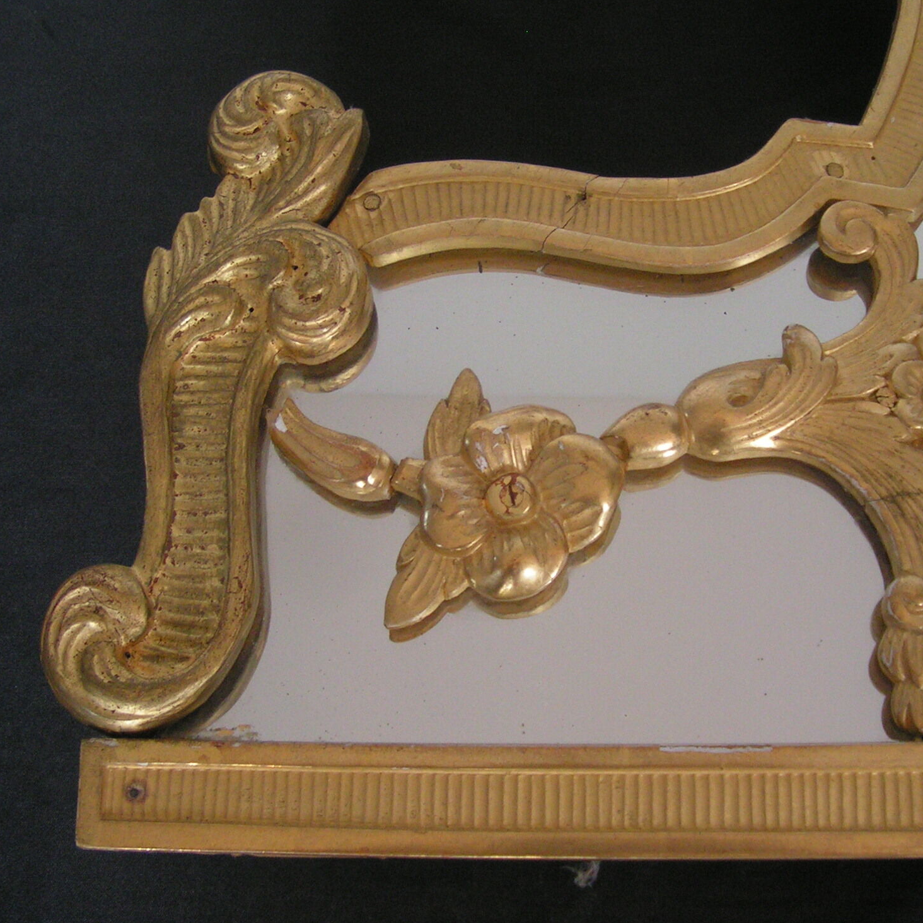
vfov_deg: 36.1
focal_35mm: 47
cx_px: 557
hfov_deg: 35.9
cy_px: 467
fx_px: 1418
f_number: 2.8
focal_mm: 5.8
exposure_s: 1/40
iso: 160
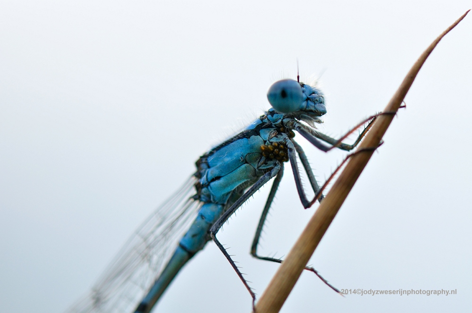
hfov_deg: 13.1
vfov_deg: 8.7
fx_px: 2062
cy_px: 156
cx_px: 236
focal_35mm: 158
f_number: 6.7
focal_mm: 105
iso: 200
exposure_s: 1/125
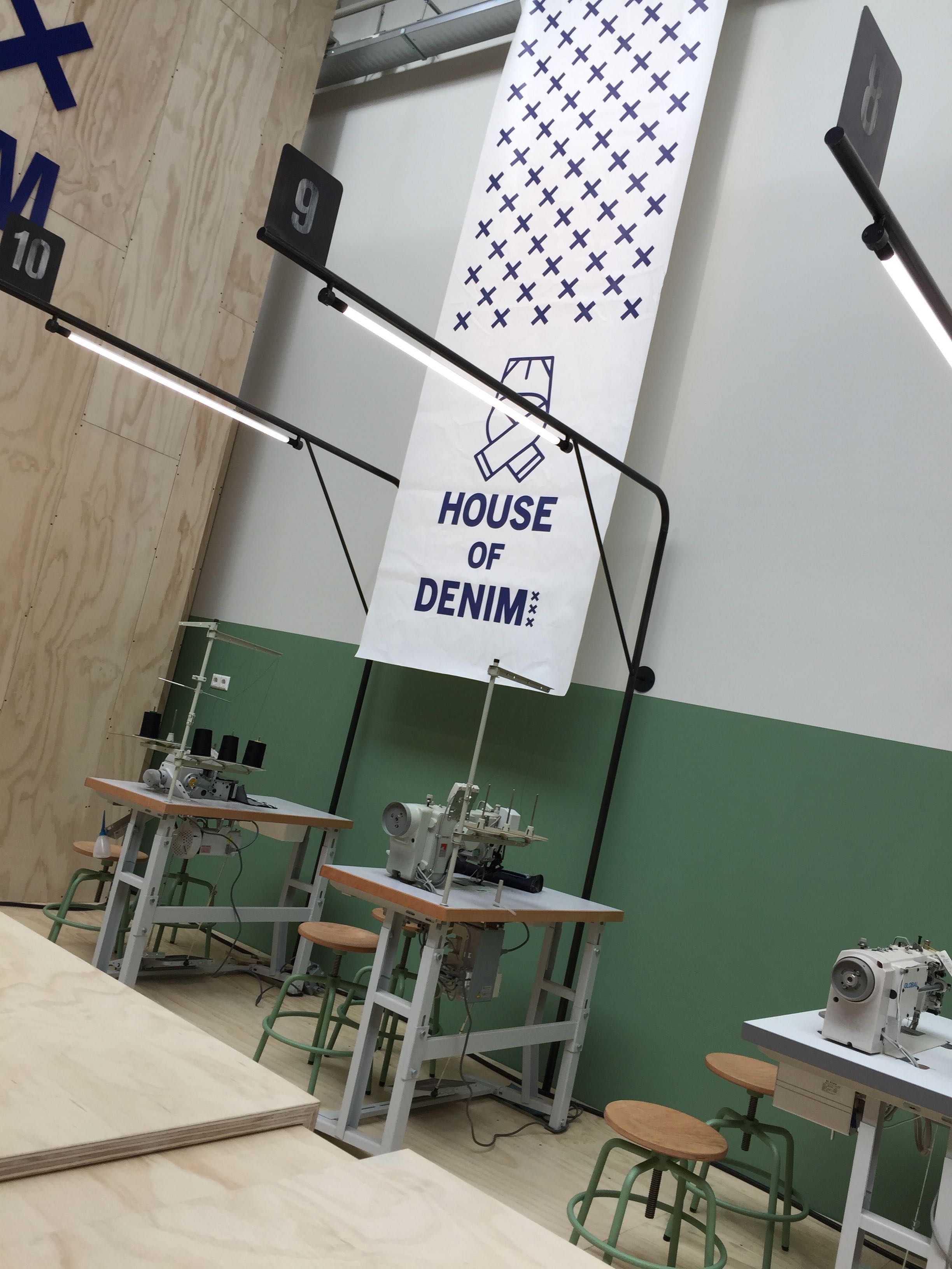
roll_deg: -12.9
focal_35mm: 29
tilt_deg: +6.0
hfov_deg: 48.2
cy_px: 634
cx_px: 476
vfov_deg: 61.7
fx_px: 1063
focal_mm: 4.15
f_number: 2.2
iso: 32
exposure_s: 1/122
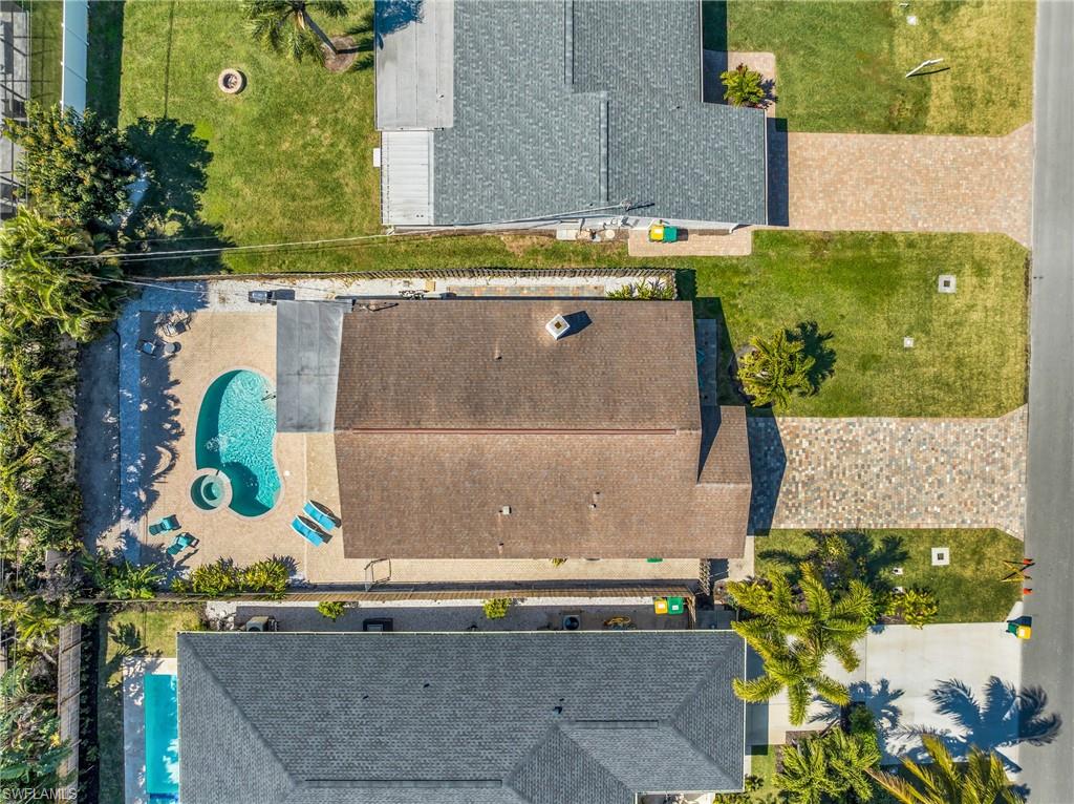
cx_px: 537
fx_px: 744
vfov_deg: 56.7
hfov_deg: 71.6
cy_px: 402
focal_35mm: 24
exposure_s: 1/60
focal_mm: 12.29
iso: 100
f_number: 4
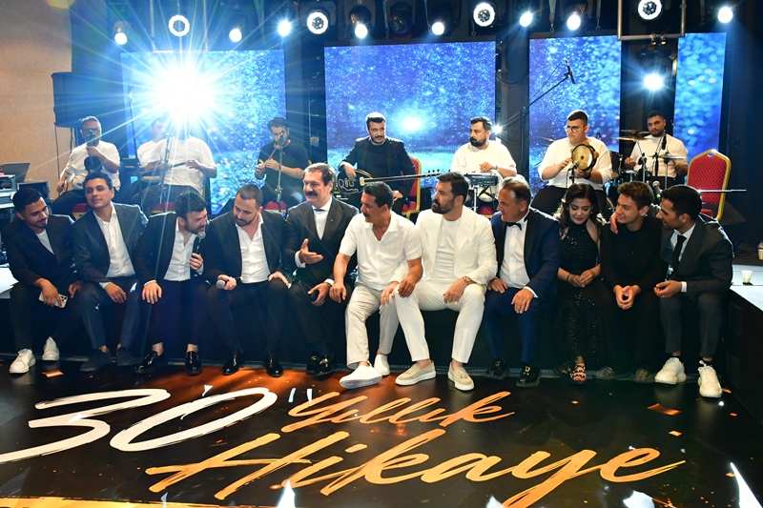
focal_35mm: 34
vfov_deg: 38.3
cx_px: 382
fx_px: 731
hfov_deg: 55.1
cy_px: 254
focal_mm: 23
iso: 3200
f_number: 9
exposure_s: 1/60
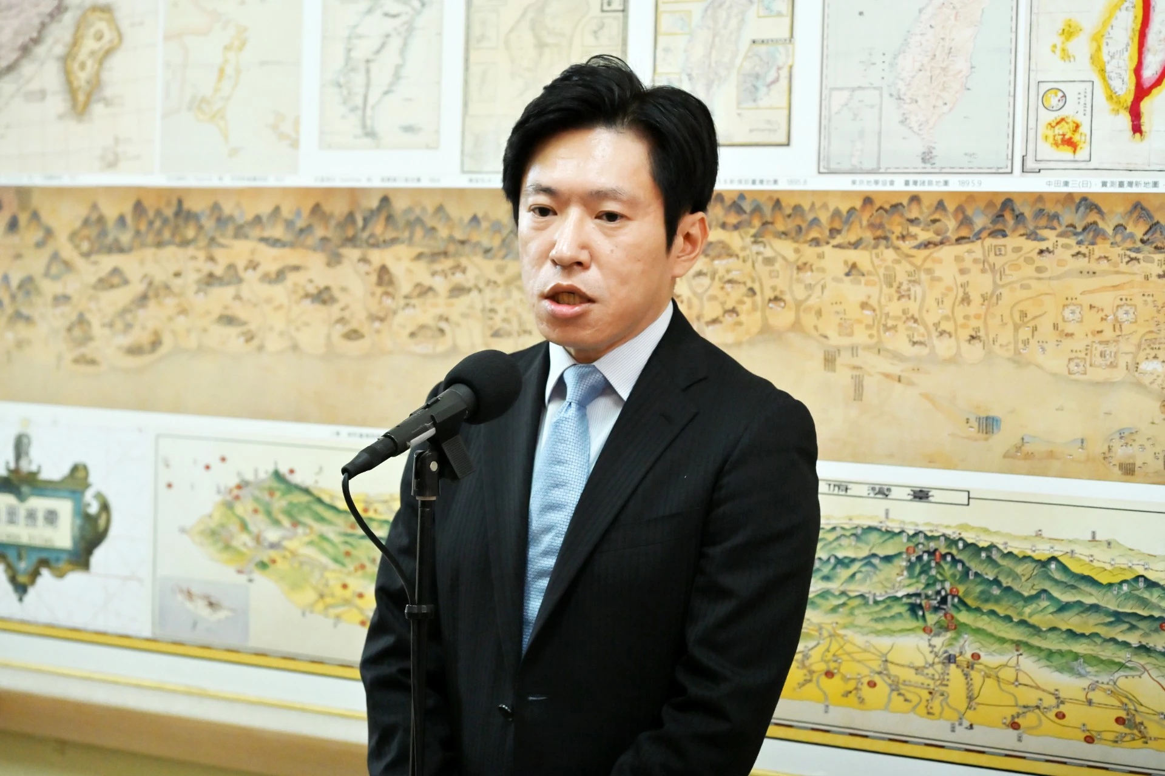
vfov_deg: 13.8
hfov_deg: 20.6
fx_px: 3203
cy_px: 388
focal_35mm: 99
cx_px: 582
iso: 2500
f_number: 5.6
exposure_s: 1/250
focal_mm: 99
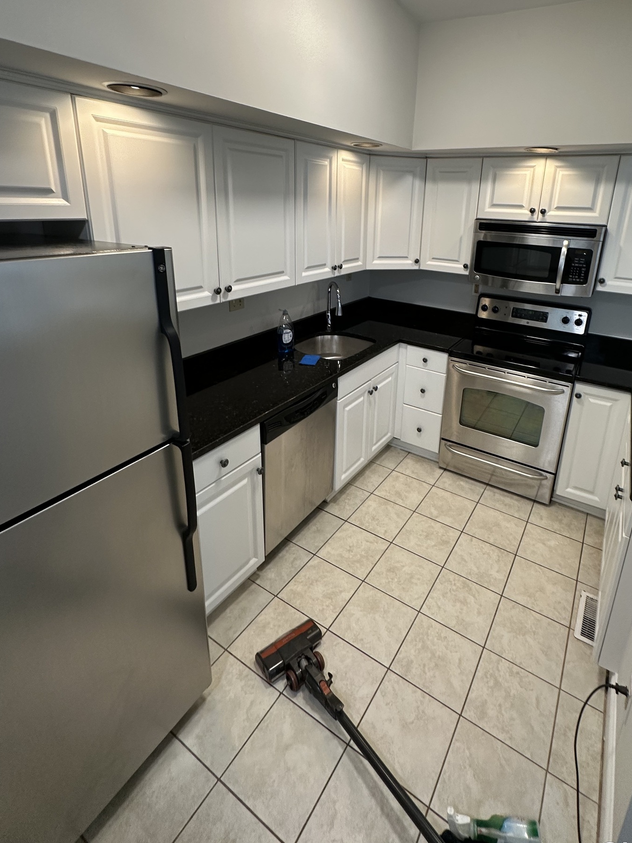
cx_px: 360
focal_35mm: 18
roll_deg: -2.4
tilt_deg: -13.5
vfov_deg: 86.5
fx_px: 438
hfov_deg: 71.2
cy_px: 331
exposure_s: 1/60
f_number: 2.2
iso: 160
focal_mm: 2.22
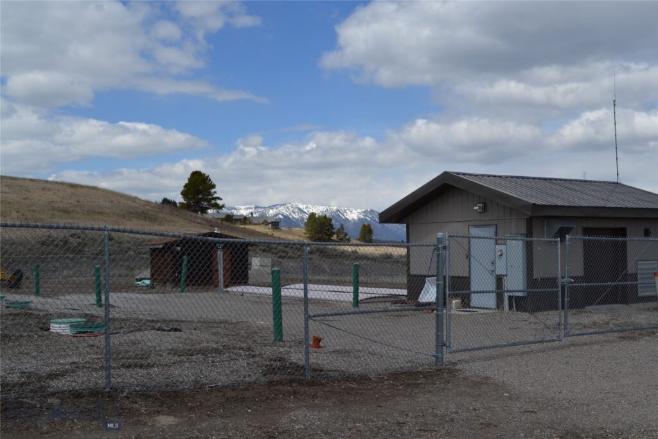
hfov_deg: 49.5
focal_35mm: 39
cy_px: 220
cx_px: 329
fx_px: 713
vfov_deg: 34.2
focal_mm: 26
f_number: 9
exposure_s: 1/320
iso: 100
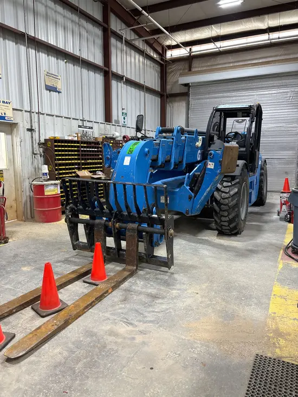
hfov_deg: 53.1
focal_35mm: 26
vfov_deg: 67.3
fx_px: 298
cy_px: 198
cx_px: 149
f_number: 1.6
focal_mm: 5.96
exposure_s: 1/60
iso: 100
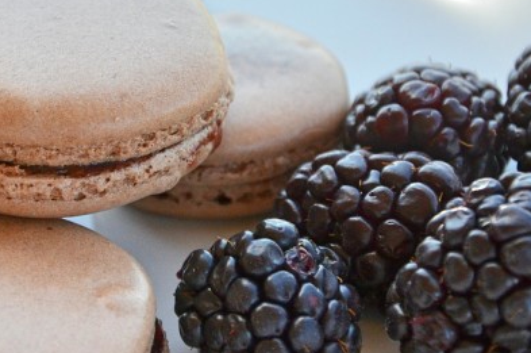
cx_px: 100
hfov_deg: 10.1
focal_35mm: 203
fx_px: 2991
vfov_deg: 6.7
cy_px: 105
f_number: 5
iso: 800
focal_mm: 52
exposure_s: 1/1000
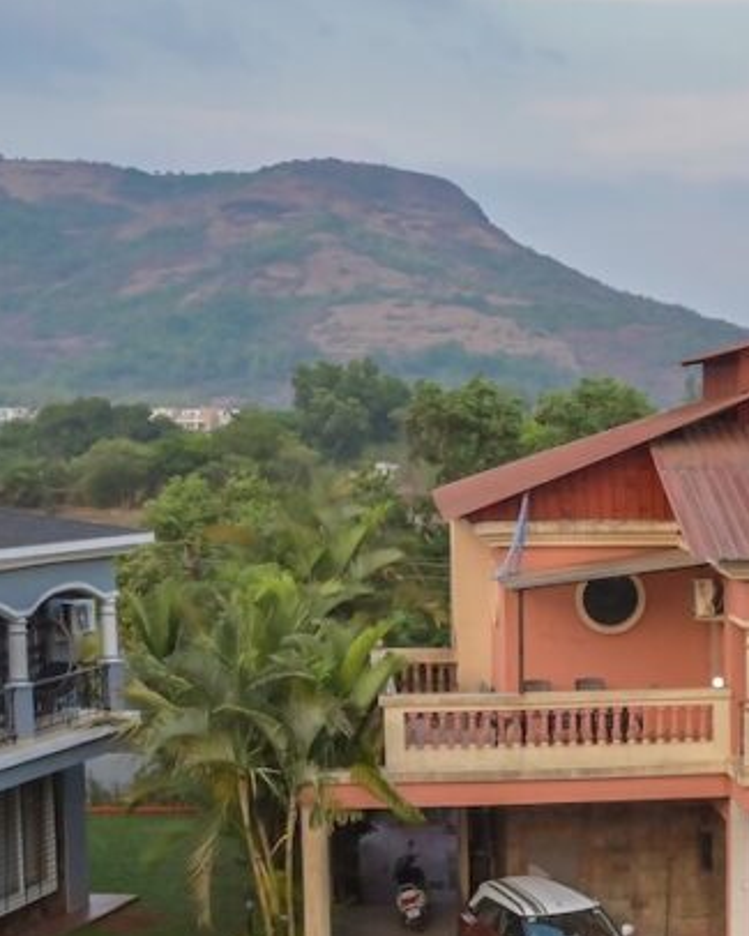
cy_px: 705
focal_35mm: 71
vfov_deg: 26.4
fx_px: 1967
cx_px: 830
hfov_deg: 20.5
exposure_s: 1/200
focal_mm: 30
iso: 800
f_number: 11
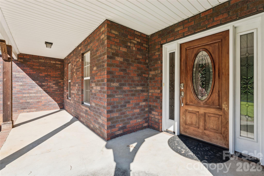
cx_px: 132
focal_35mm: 16
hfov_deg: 96.0
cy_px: 88
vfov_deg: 73.1
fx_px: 119
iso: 100
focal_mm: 16.2
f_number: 13
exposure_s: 1/20
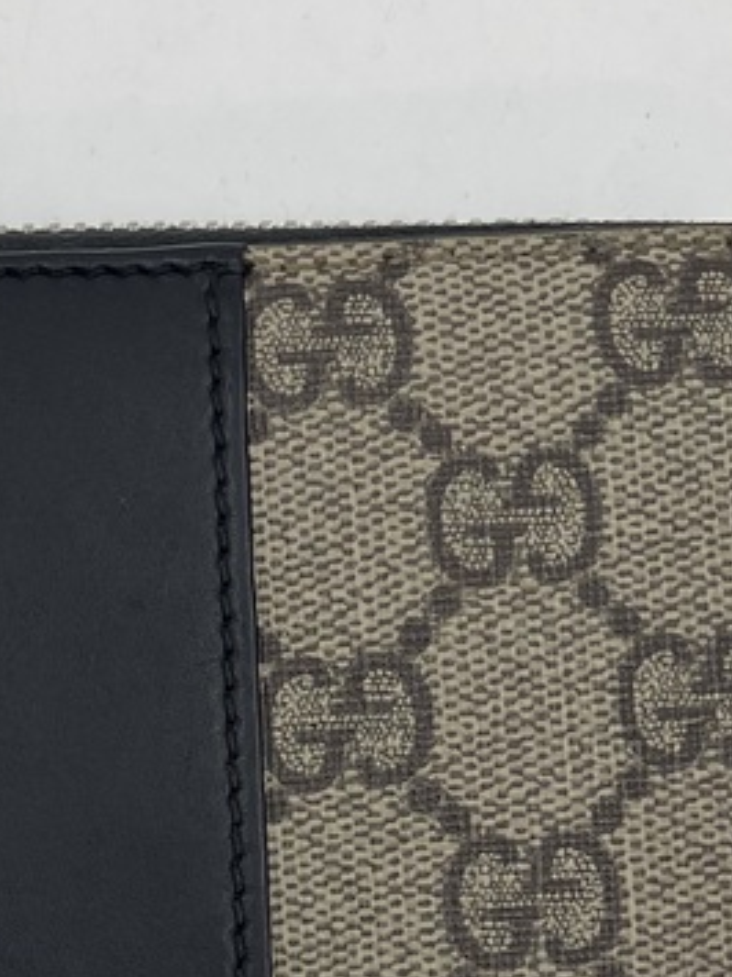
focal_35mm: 94
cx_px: -74
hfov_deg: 15.3
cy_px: 1105
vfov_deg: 19.9
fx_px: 2652
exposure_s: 1/396
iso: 32
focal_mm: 5.1
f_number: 1.6
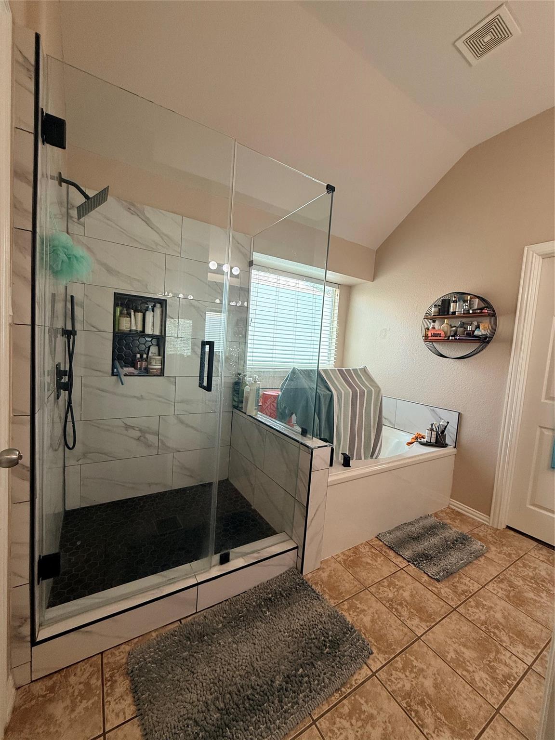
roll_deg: -4.6
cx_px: 278
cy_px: 370
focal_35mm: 14
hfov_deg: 85.7
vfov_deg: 102.1
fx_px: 299
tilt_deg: -3.9
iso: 125
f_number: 2.2
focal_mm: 2.22
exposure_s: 1/120
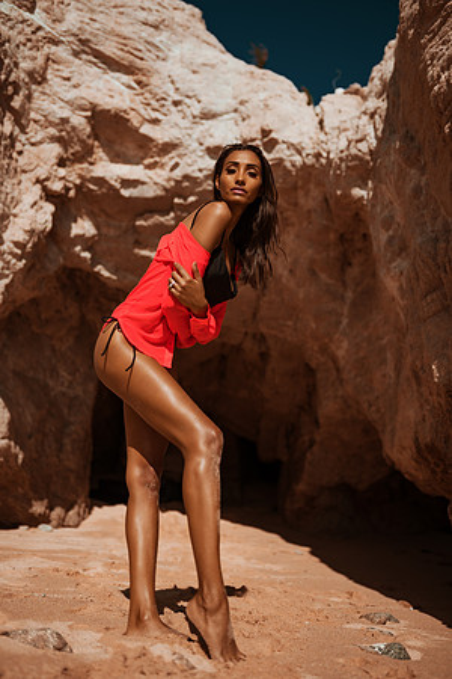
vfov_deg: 54.4
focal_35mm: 35
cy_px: 340
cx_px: 226
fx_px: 659
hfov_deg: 37.9
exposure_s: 1/8000
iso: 64
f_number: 1.8
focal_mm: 35
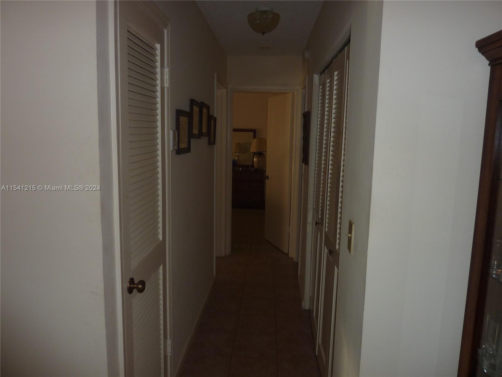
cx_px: 251
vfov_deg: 54.9
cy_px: 188
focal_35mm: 25
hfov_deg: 69.4
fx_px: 363
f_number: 3.3
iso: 100
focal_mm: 4.1
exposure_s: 1/30
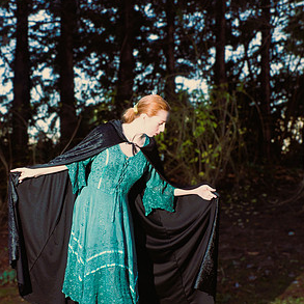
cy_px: 228
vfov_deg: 35.3
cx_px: 154
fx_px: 467
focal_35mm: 47
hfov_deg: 36.1
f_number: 5.6
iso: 400
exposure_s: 1/80
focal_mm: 24
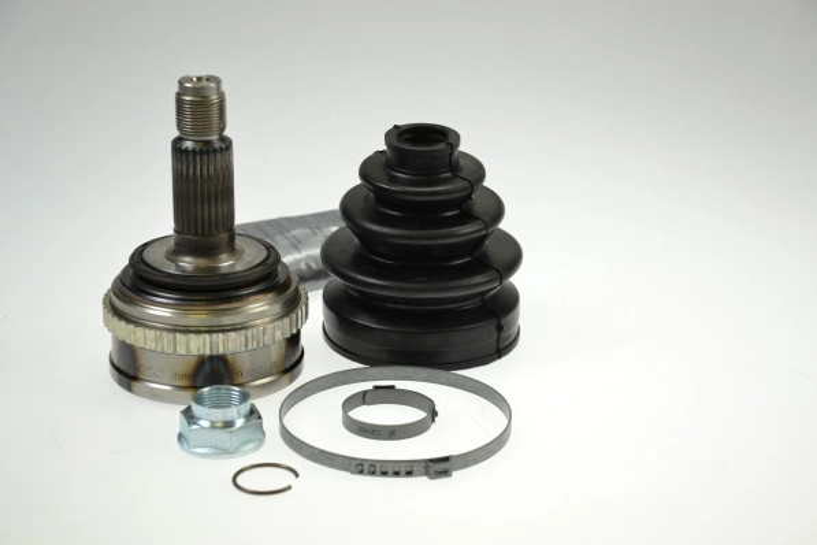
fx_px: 2247
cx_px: 408
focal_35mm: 99
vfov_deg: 13.8
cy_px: 272
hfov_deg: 20.6
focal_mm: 66
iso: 360
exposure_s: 1/250
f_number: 5.6
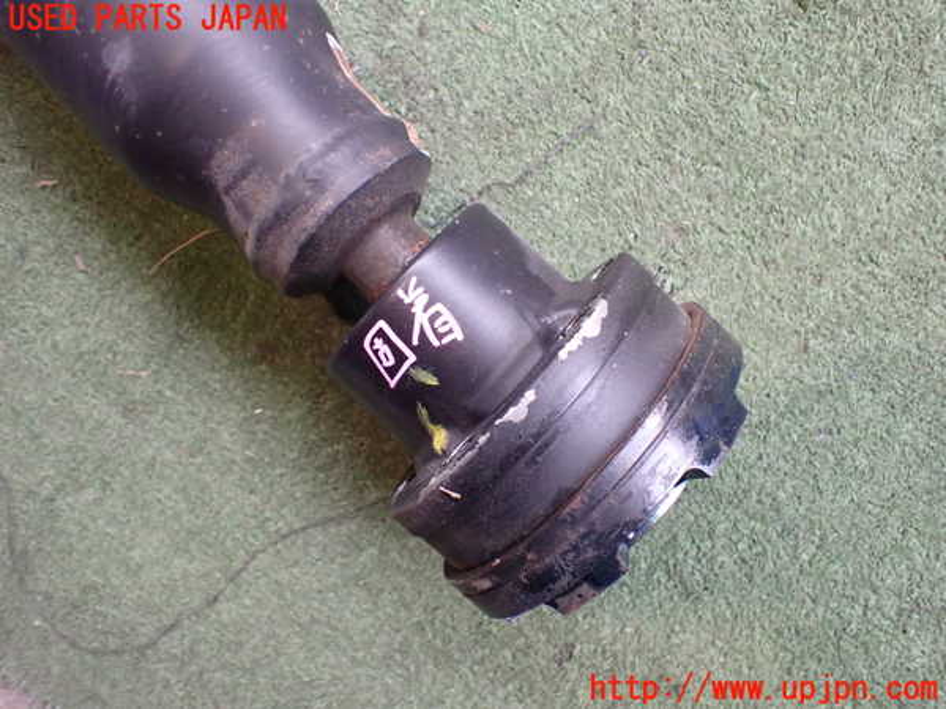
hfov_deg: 60.0
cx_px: 473
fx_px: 820
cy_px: 354
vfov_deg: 46.8
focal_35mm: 30
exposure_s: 1/125
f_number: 2.3
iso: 800
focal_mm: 5.4
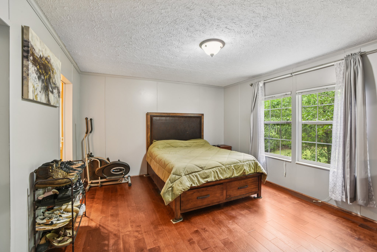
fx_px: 157
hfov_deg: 100.4
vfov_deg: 77.3
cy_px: 126
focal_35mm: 15
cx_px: 188
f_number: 11
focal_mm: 15
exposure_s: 5
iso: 100
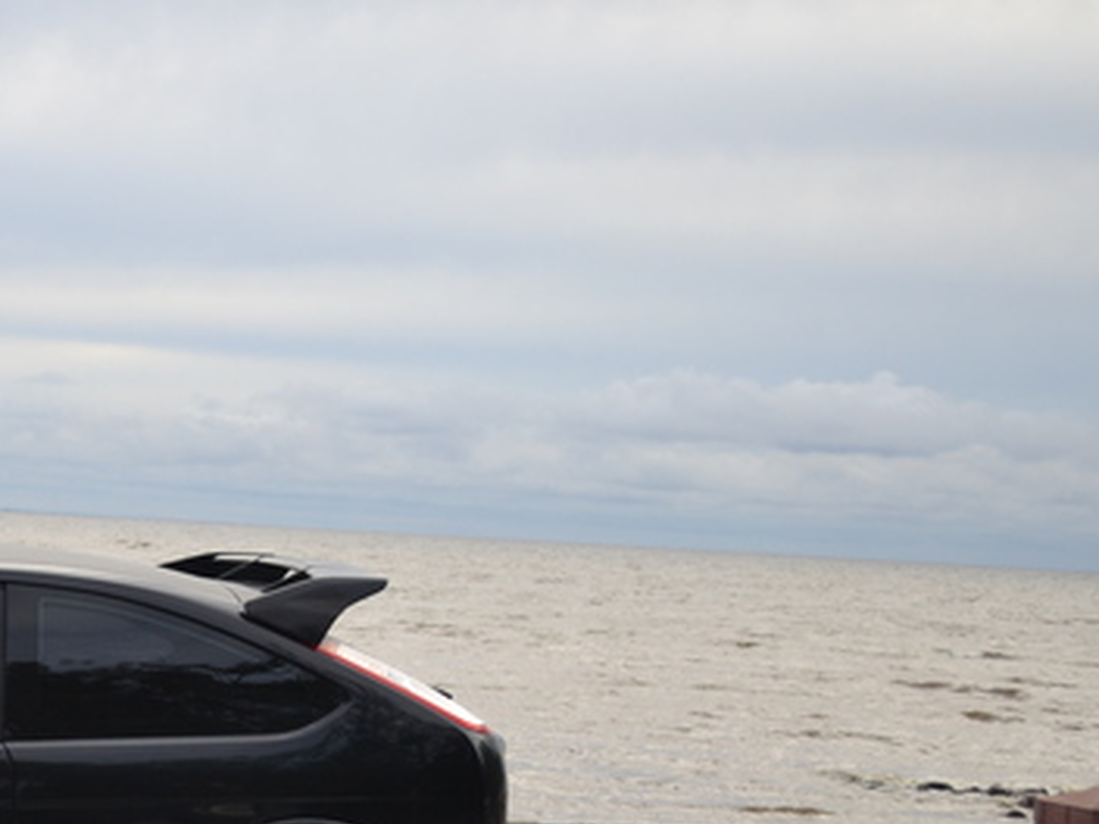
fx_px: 3334
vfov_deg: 14.1
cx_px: -137
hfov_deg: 18.0
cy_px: 573
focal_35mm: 105
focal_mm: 32
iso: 100
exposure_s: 1/160
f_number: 4.8
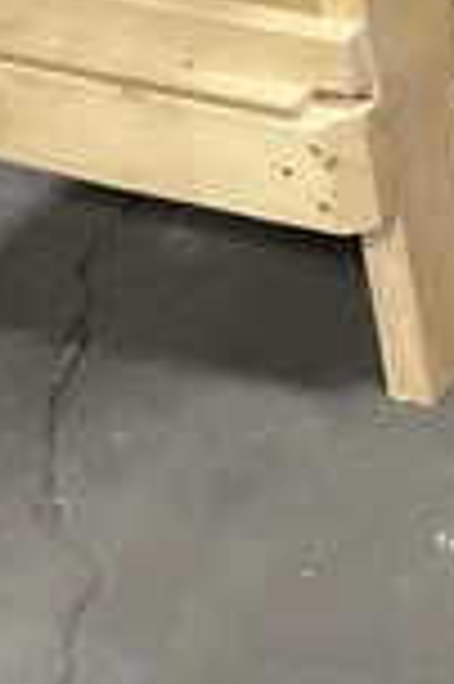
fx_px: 2825
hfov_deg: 7.9
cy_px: -461
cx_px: 1375
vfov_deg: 12.8
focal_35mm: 149
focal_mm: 3
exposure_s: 1/40
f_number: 1.8
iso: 320
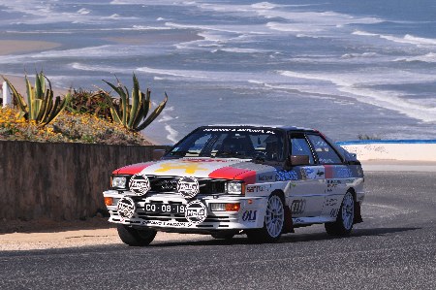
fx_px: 1905
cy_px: 145
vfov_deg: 8.7
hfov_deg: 13.1
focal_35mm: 158
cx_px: 218
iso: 250
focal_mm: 105
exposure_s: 1/800
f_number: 7.1
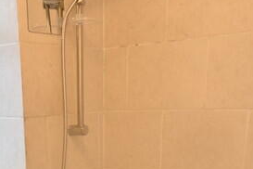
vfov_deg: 19.6
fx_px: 435
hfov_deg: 31.4
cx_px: 44
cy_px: 238
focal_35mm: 62
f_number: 3.5
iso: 500
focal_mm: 11
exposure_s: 1/50
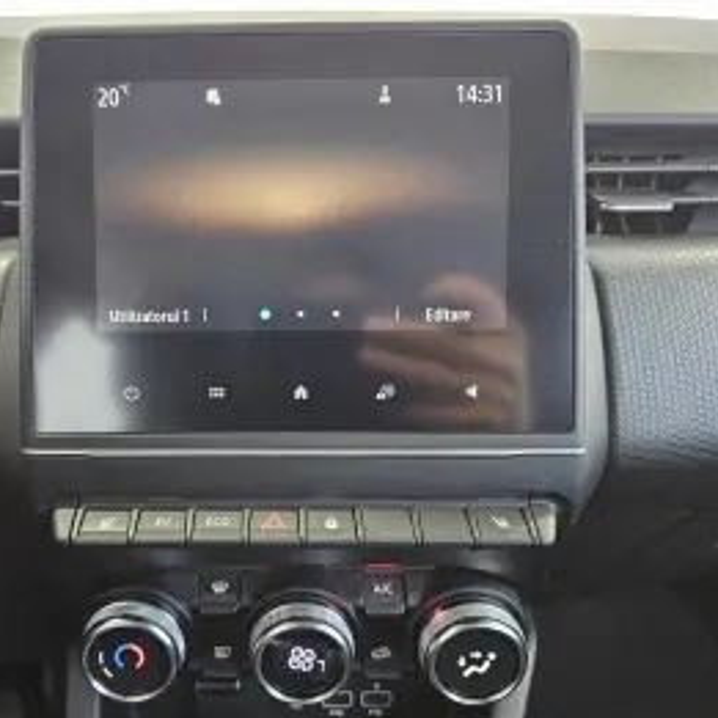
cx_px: 270
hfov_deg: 56.6
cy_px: 369
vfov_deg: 57.3
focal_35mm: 28
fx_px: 657
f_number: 1.7
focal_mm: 6.3
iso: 640
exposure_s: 1/100
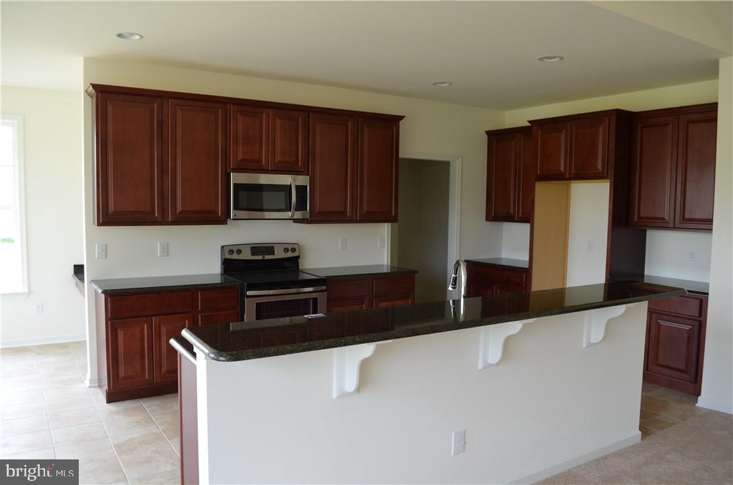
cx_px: 366
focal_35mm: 27
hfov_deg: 67.5
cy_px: 242
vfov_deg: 47.7
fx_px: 549
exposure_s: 1/100
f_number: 5
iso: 400
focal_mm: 18
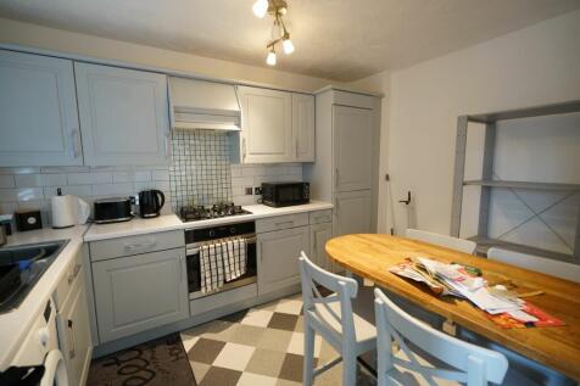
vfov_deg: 73.7
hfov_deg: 96.8
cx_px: 290
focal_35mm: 16
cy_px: 193
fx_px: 258
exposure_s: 1/10
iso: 400
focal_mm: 16
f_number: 4
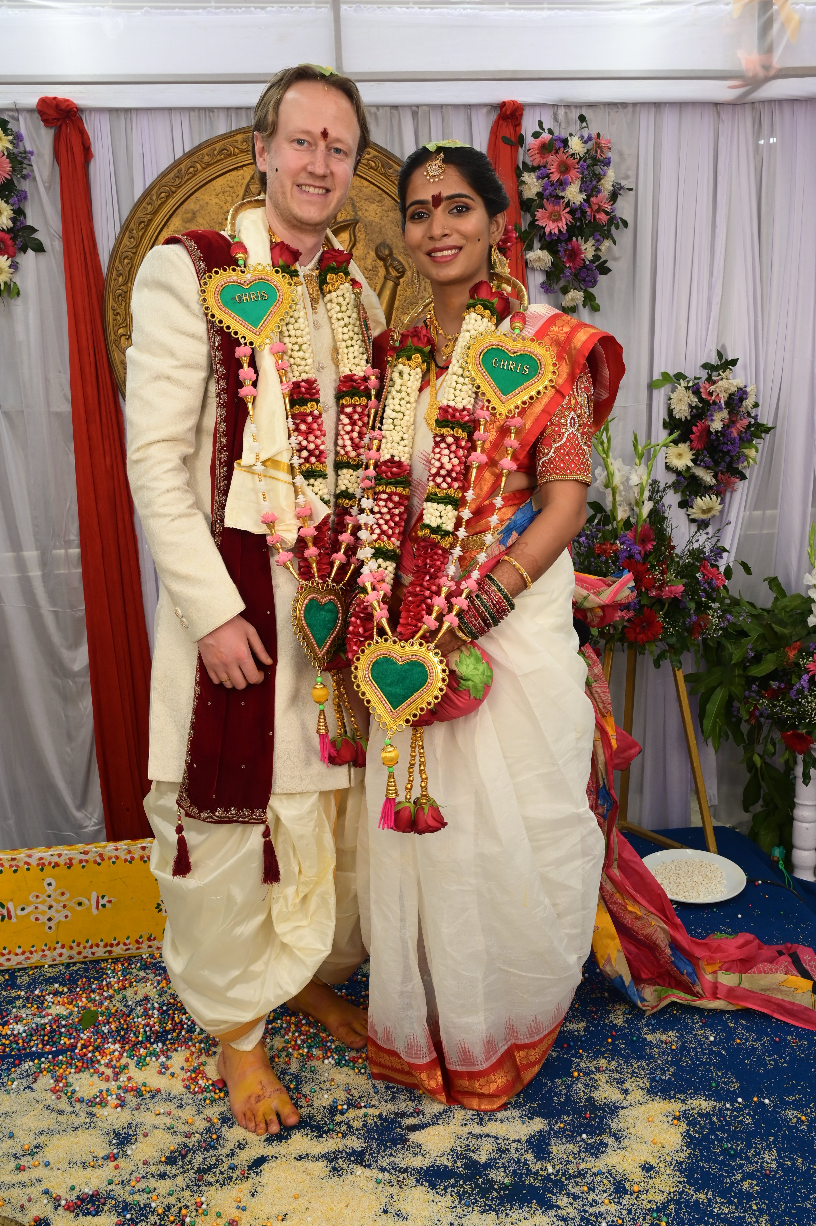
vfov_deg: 59.5
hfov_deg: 41.7
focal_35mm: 32
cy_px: 613
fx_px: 1072
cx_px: 408
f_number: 9
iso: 1250
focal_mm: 31.5
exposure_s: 1/125
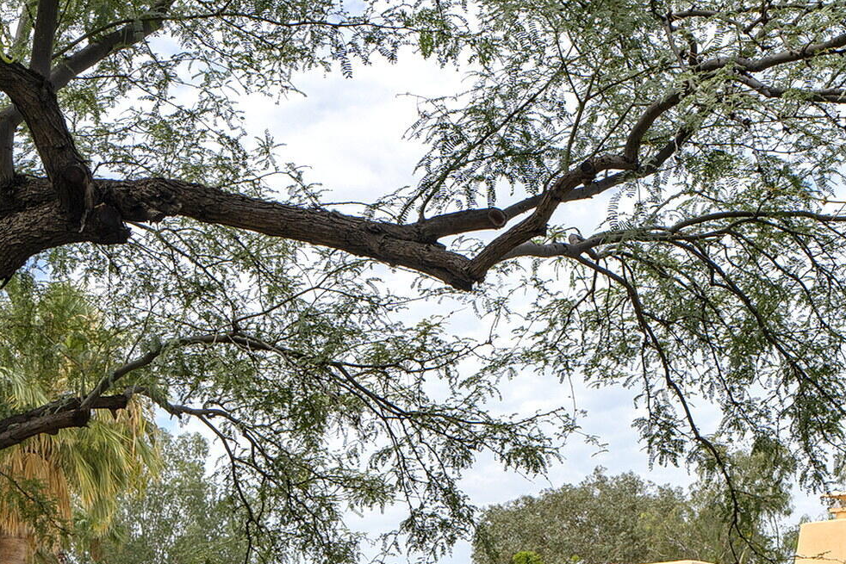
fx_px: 1340
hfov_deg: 34.3
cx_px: 639
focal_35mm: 57
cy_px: 733
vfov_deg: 21.5
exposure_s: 1/160
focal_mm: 20
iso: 100
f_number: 9
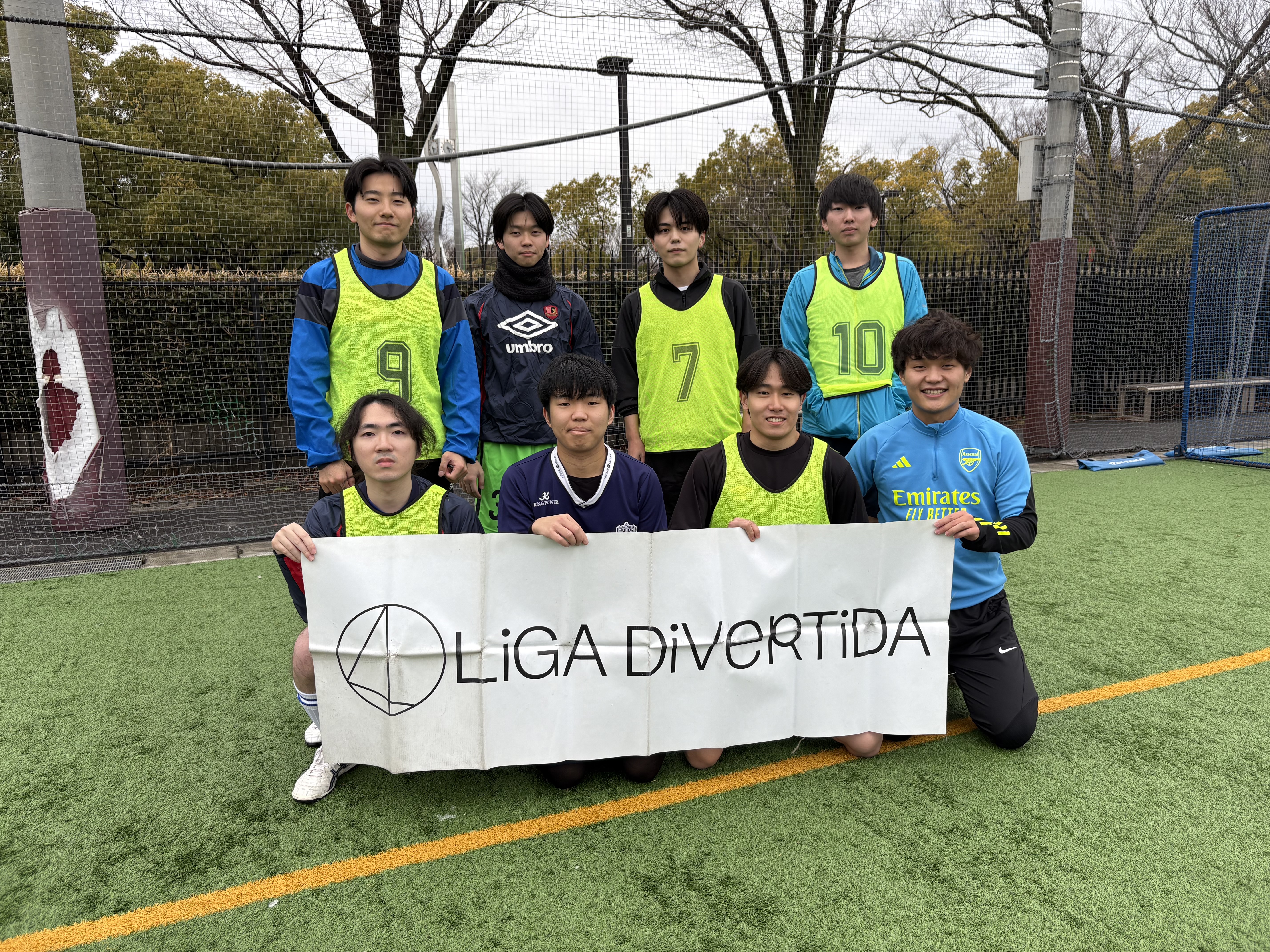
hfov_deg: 67.3
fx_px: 954
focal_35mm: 26
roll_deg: +2.0
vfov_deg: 53.1
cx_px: 635
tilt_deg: -9.4
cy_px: 476
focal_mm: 5.96
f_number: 1.6
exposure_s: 1/472
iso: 50
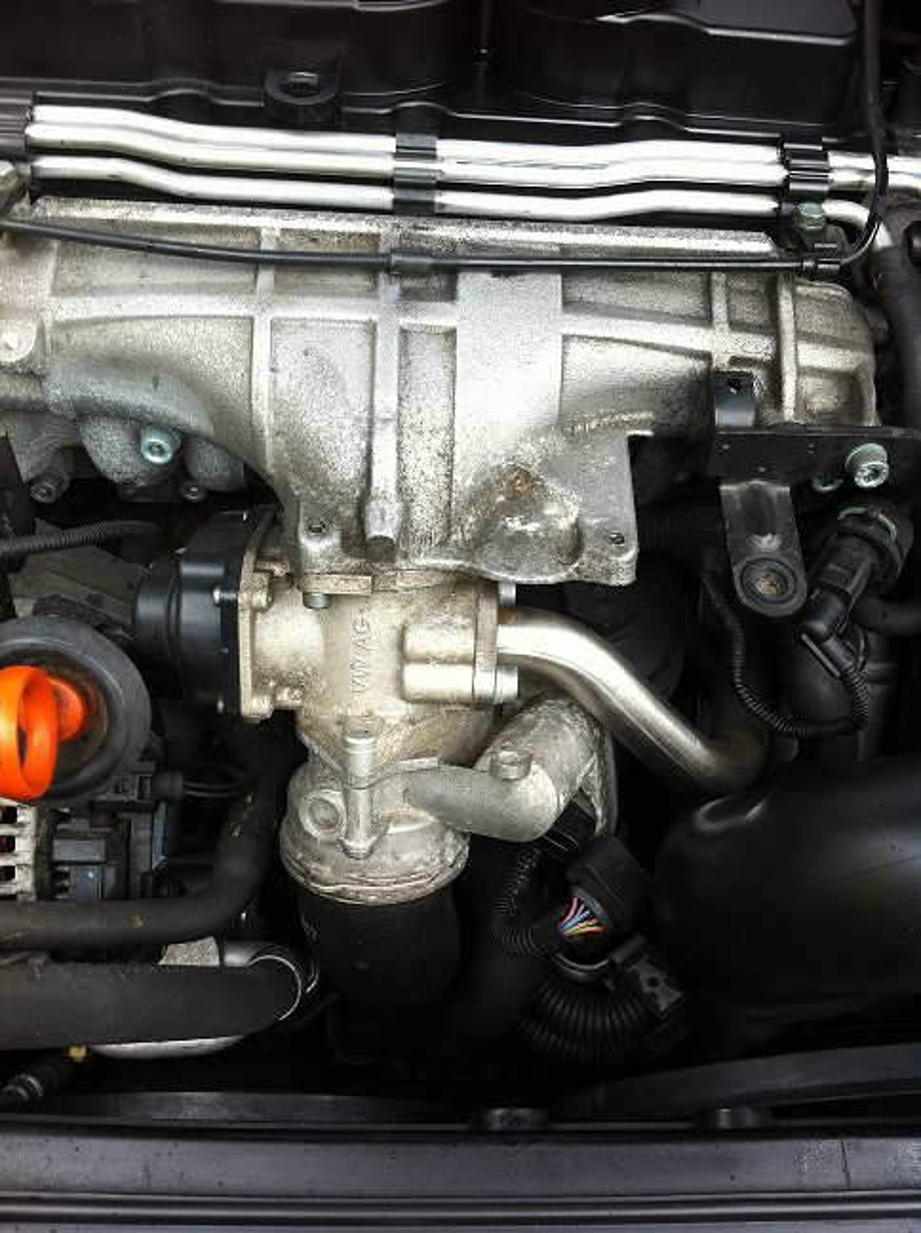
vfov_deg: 52.7
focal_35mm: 35
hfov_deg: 40.6
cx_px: 460
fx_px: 1245
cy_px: 616
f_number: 2.8
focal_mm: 3.85
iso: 100
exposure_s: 1/60
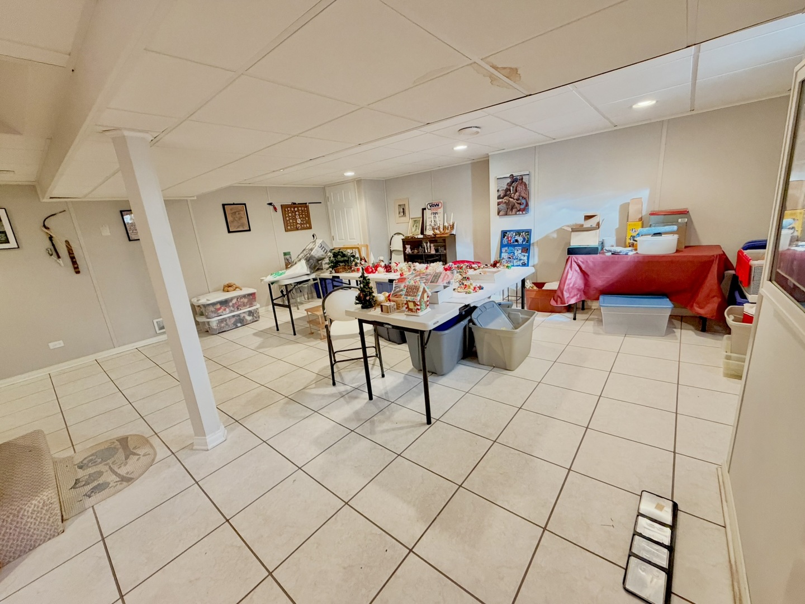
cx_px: 402
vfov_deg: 85.7
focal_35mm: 14
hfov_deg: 102.1
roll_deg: +5.0
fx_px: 326
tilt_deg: -14.2
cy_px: 302
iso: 320
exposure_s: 1/60
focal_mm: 2.22
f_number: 2.2
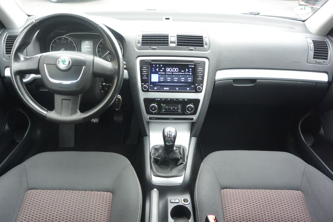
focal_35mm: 27
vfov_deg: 47.9
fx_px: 250
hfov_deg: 67.4
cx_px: 166
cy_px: 111
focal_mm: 10
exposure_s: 1/80
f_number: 3.5
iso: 400
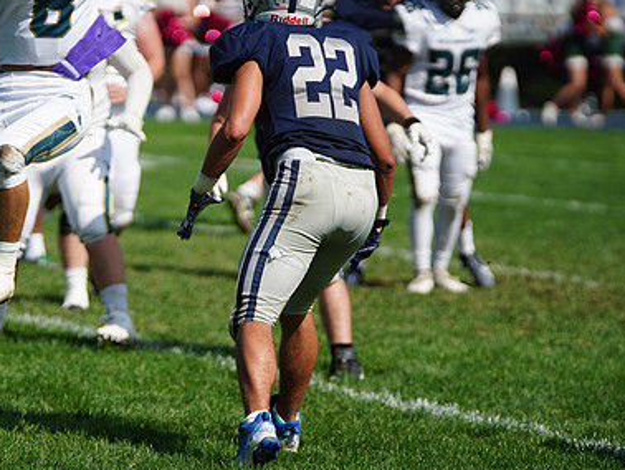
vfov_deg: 4.6
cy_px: 173
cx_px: 162
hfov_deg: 6.1
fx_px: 5890
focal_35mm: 326
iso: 400
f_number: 2.8
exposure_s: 1/6400
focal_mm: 221
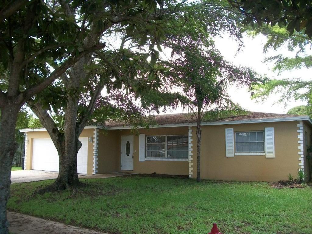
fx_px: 288
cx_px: 156
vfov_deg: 44.2
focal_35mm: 32
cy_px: 117
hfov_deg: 56.8
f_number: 2.9
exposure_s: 1/160
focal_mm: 5.7
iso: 80
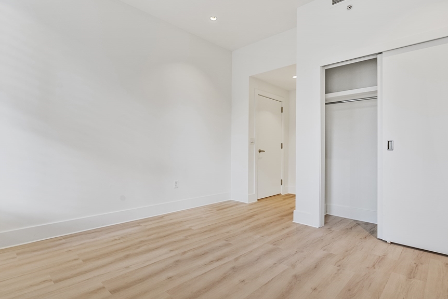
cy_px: 147
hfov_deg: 86.8
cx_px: 231
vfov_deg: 64.6
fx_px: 237
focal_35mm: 19
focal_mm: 16
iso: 160
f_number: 9
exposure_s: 1/1.67
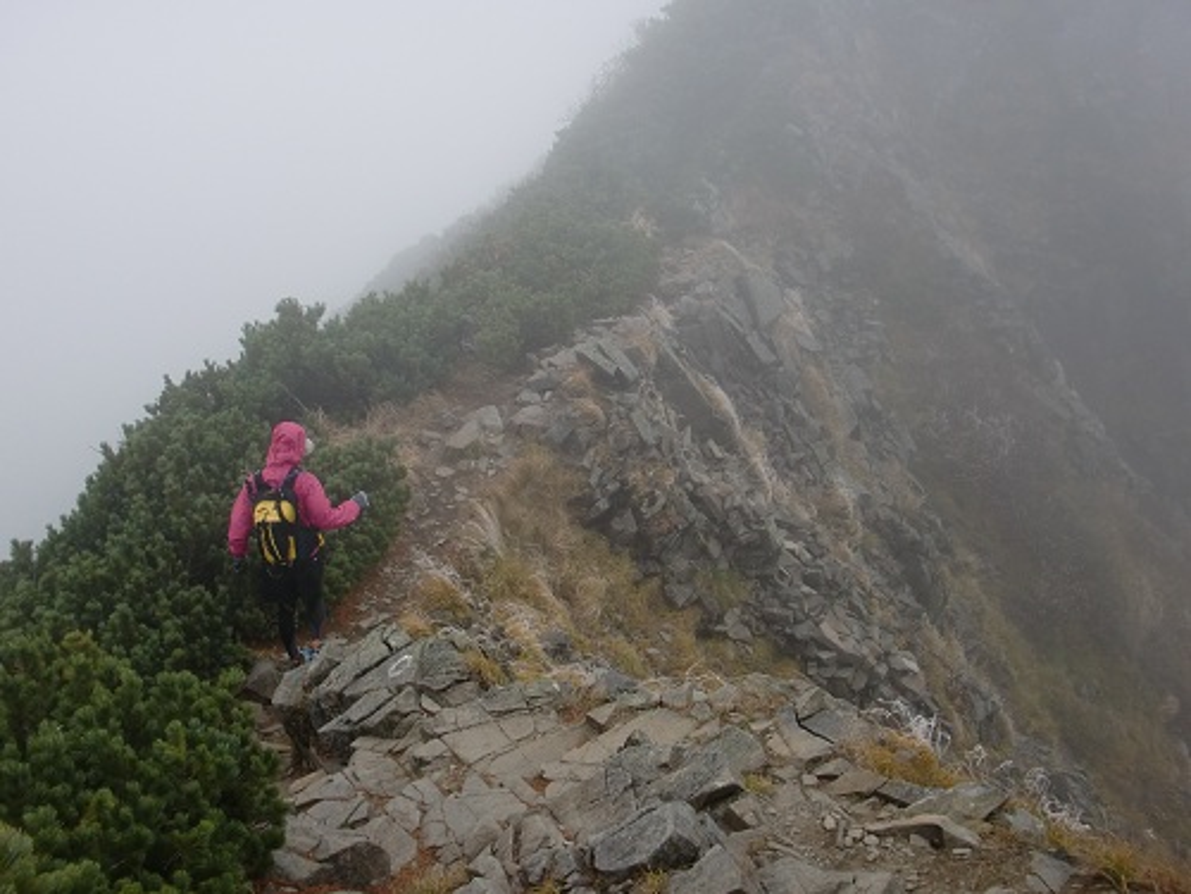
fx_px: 1307
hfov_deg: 49.0
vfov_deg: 37.7
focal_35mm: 38
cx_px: 596
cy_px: 447
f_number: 3.9
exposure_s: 1/400
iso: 64
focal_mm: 6.66
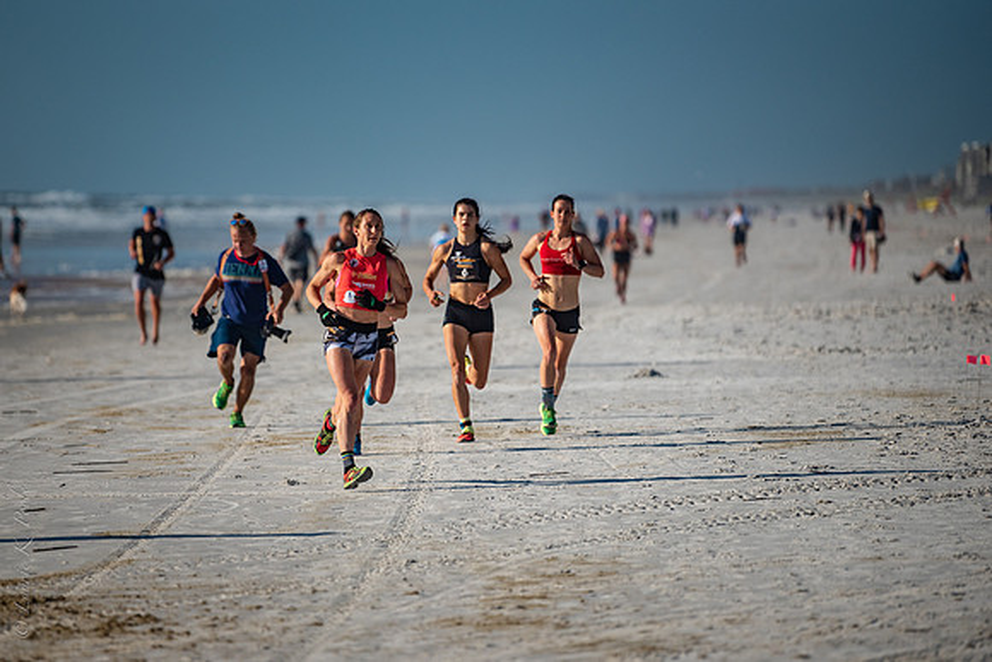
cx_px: 388
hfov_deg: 8.4
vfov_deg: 5.6
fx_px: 6714
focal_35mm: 244
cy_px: 287
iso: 320
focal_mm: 200
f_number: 2.8
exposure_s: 1/4000
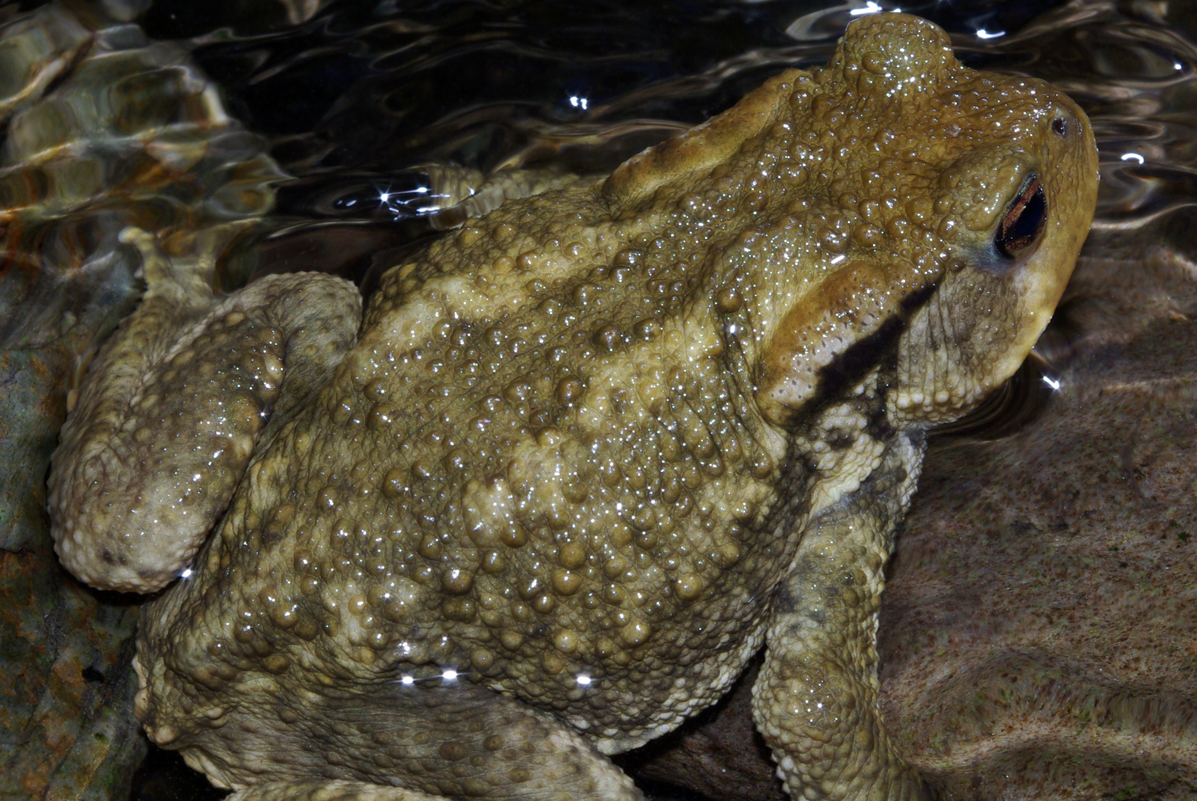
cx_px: 599
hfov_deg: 16.0
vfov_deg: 10.8
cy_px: 479
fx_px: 4254
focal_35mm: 128
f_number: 22
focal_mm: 55
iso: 200
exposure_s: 1/180
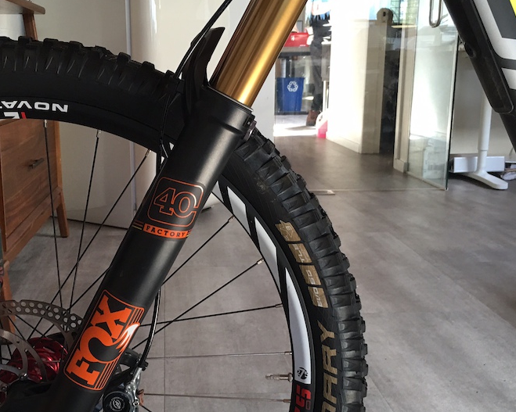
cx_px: 199
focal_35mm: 44
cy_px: 228
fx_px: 672
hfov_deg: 41.8
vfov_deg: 34.1
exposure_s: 1/15
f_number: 2.2
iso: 50
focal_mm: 4.15
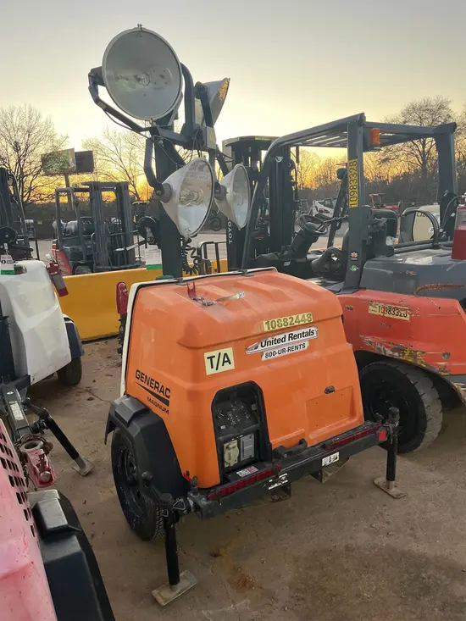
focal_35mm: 26
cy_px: 310
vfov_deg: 67.3
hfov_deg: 53.1
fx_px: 467
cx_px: 233
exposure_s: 1/60
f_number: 1.6
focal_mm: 5.1
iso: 200
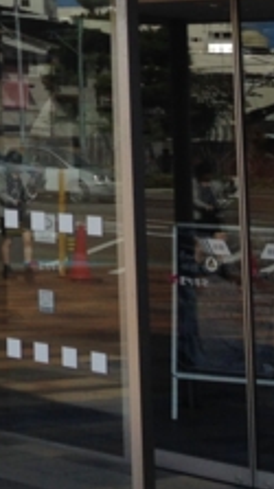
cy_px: -138
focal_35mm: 129
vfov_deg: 15.8
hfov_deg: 8.7
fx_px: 1671
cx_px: -344
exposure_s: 1/903
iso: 50
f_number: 2.4
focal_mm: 4.12
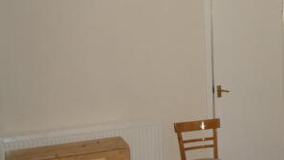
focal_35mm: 63
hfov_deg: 31.1
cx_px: 277
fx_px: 474
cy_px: 47
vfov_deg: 19.0
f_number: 5.6
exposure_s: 1/60
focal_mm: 18
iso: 400
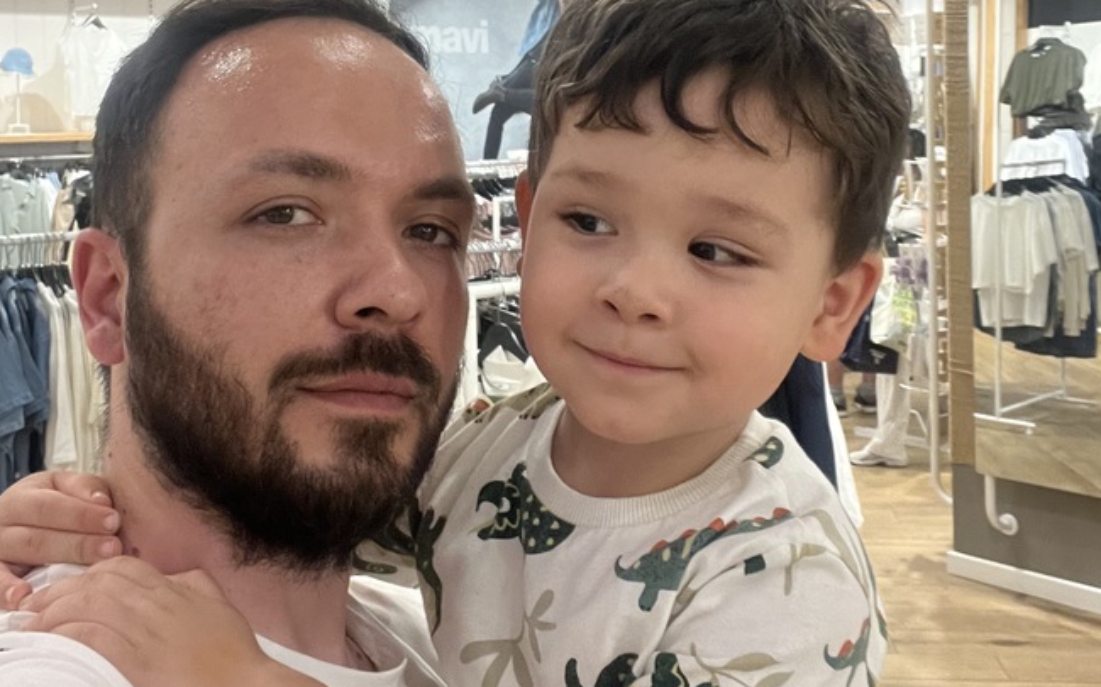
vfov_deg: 28.1
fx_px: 1350
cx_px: 525
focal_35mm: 45
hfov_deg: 44.4
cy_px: 149
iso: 250
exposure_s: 1/55
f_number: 2.2
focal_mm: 2.71
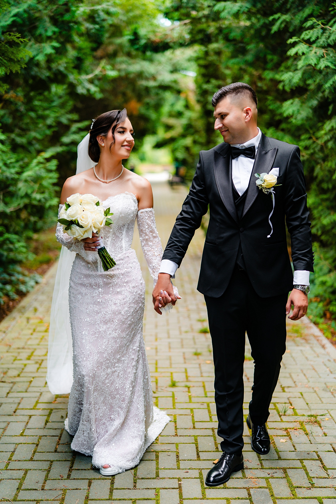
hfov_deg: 27.0
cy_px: 252
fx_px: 700
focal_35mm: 50
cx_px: 168
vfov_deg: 39.6
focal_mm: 50
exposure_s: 1/1250
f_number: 1.4
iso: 250
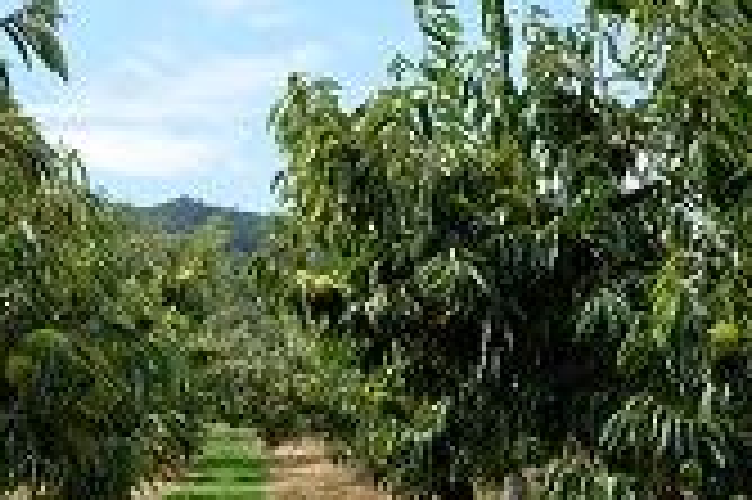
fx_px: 1294
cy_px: 423
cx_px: 239
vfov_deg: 21.5
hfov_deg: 32.1
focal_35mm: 62
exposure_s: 1/240
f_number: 8
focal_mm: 15
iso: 400
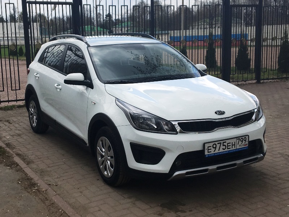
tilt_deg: -8.7
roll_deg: +2.6
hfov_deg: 61.7
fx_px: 242
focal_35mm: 29
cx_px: 144
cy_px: 108
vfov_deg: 48.2
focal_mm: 4.15
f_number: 2.2
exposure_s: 1/927
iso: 25
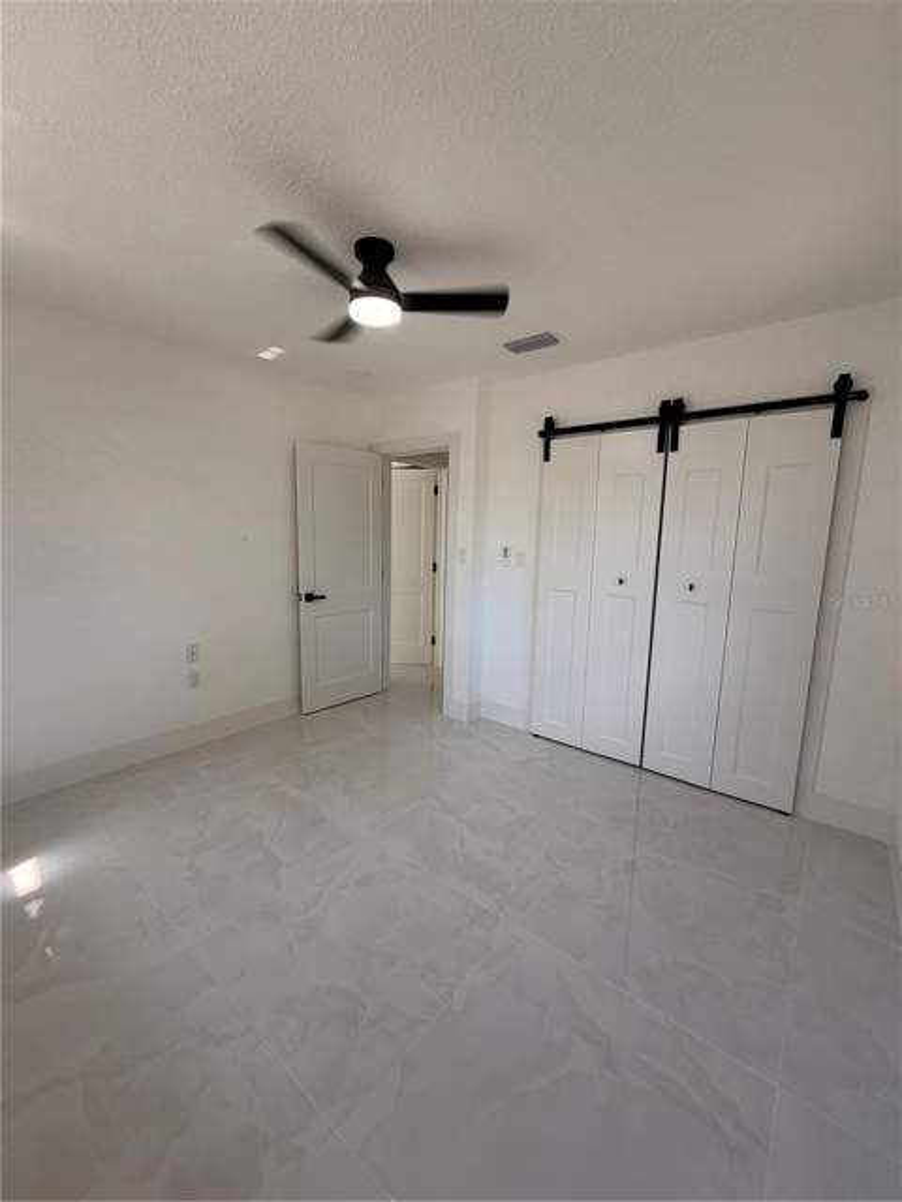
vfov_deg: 102.1
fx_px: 486
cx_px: 451
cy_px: 601
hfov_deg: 85.7
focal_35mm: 14
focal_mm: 2.22
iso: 64
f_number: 2.2
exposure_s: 1/121
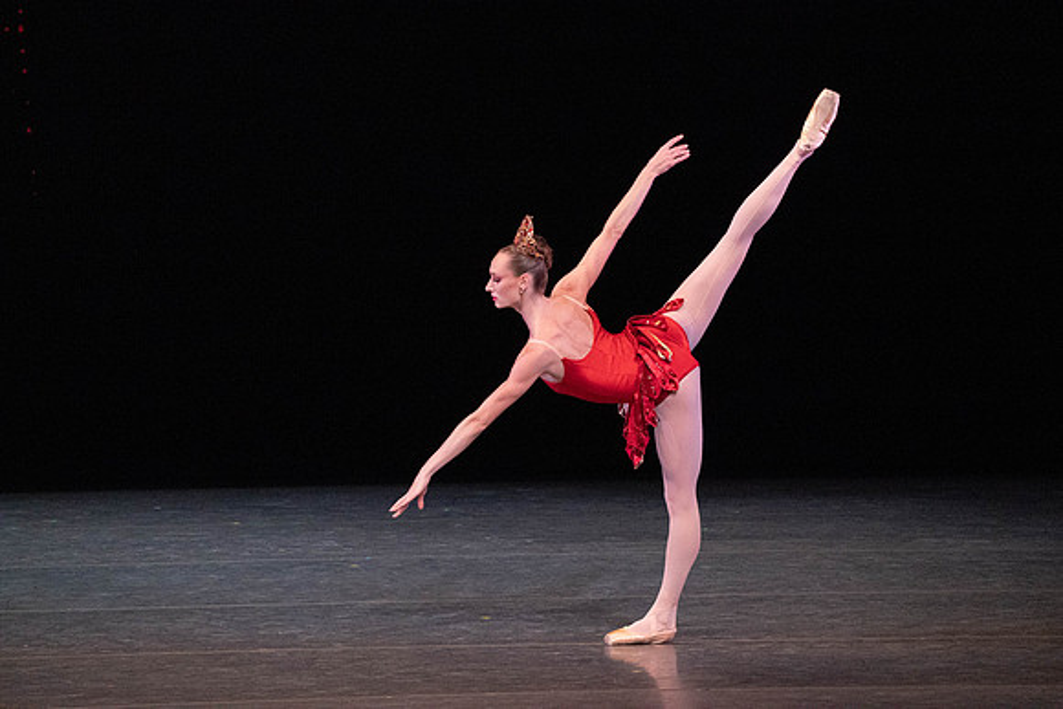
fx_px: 11370
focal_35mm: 385
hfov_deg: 5.4
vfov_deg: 3.6
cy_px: 354
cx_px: 532
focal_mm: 385
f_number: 11
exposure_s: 1/500
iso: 16000
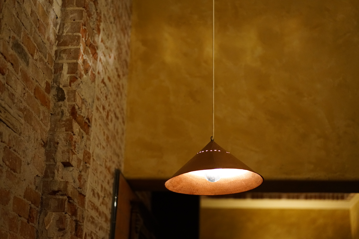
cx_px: 180
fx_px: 549
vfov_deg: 24.6
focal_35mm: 55
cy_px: 120
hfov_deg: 36.2
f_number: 2
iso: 5000
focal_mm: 55
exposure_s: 1/160
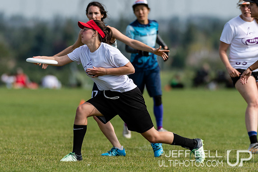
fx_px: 5596
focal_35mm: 781
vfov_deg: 1.8
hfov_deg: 2.6
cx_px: 119
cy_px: 54
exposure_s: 1/1250
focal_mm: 300
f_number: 4
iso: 100
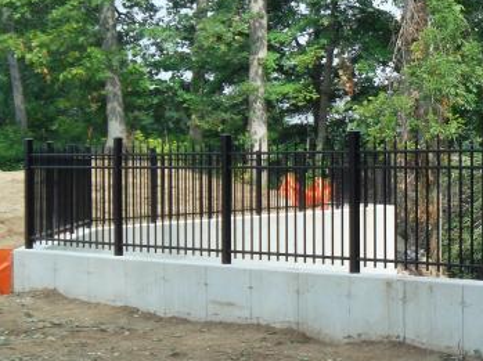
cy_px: 156
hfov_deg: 18.8
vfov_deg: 14.6
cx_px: 508
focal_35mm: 101
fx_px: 1408
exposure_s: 1/180
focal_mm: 7.8
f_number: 4.5
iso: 80
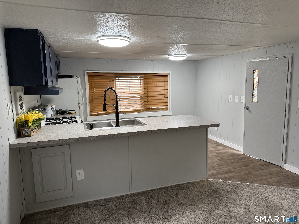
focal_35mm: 24
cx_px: 150
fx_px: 207
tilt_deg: -8.1
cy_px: 112
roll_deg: +0.4
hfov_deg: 71.6
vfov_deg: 56.8
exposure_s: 1/120
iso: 200
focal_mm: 6.76
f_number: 1.78
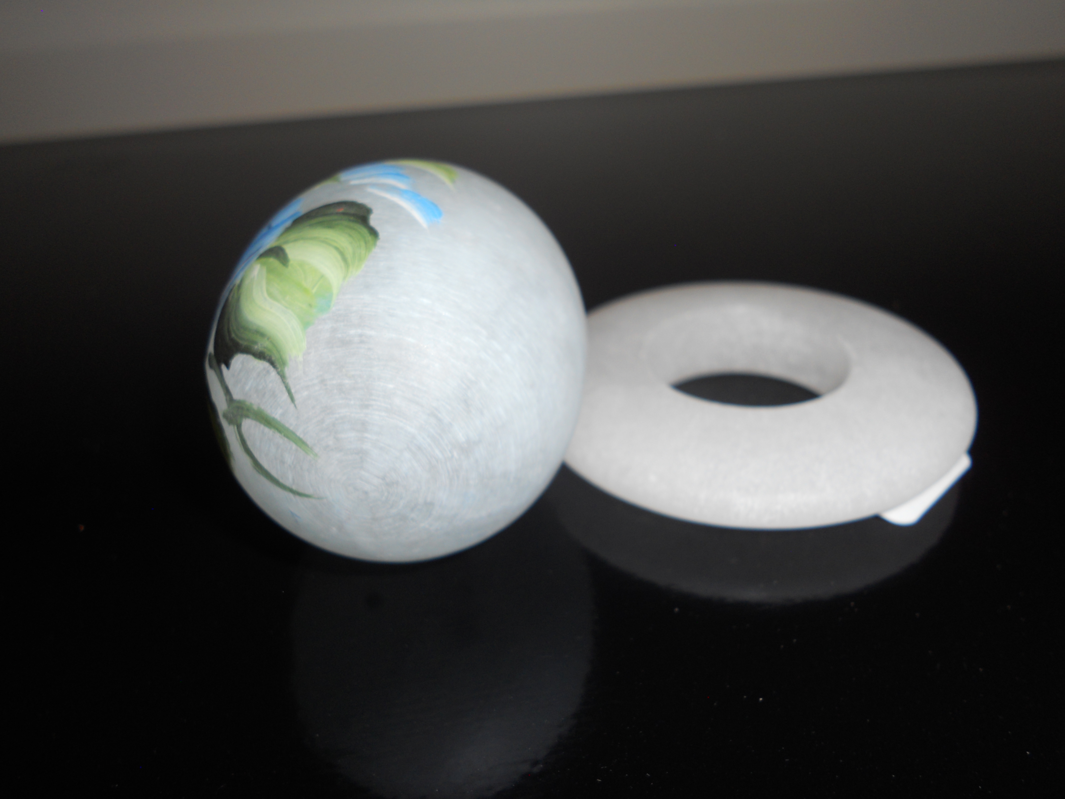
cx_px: 532
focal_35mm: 32
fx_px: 985
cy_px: 400
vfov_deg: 44.2
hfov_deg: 56.8
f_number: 8.8
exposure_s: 1/25
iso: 80
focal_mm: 5.8
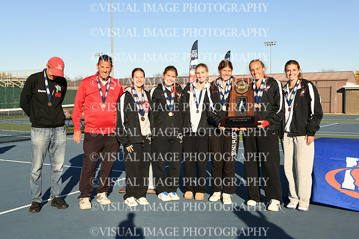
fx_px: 439
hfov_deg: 44.5
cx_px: 180
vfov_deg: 30.5
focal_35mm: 44
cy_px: 120
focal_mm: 44
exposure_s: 1/160
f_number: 10
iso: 100
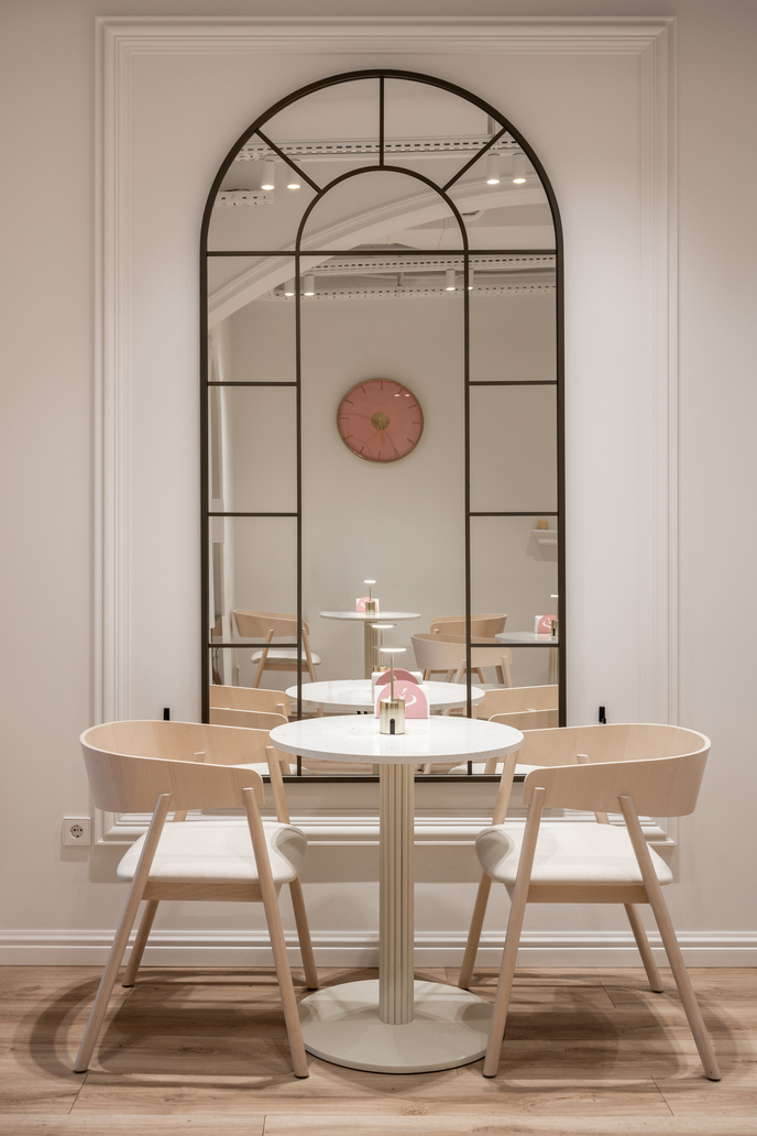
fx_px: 1167
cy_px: 568
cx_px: 378
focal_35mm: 37
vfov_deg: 51.9
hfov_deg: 35.9
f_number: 10
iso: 100
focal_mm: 37
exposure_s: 1/4
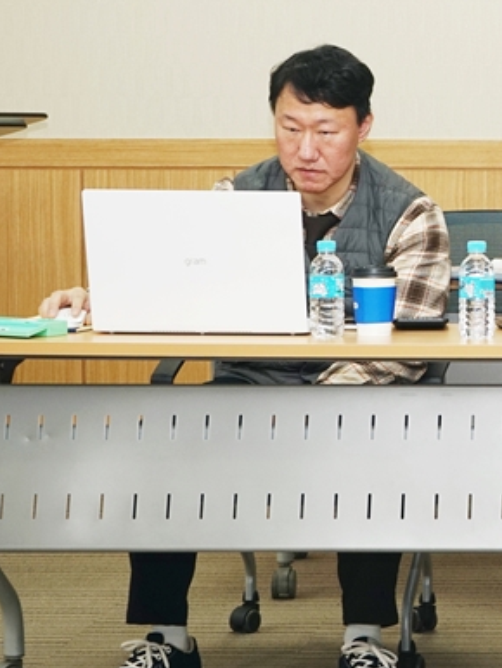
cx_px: 779
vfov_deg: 14.9
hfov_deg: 10.8
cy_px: 193
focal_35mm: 132
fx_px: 2550
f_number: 7.1
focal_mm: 53
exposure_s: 1/60
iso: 320
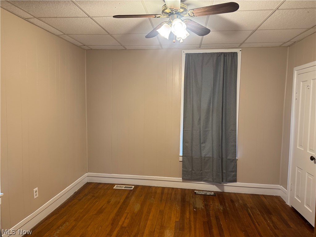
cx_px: 158
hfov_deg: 71.6
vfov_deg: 56.8
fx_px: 219
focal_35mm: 24
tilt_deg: -3.9
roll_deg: -1.3
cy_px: 118
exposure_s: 1/60
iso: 200
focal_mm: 6.76
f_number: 1.78
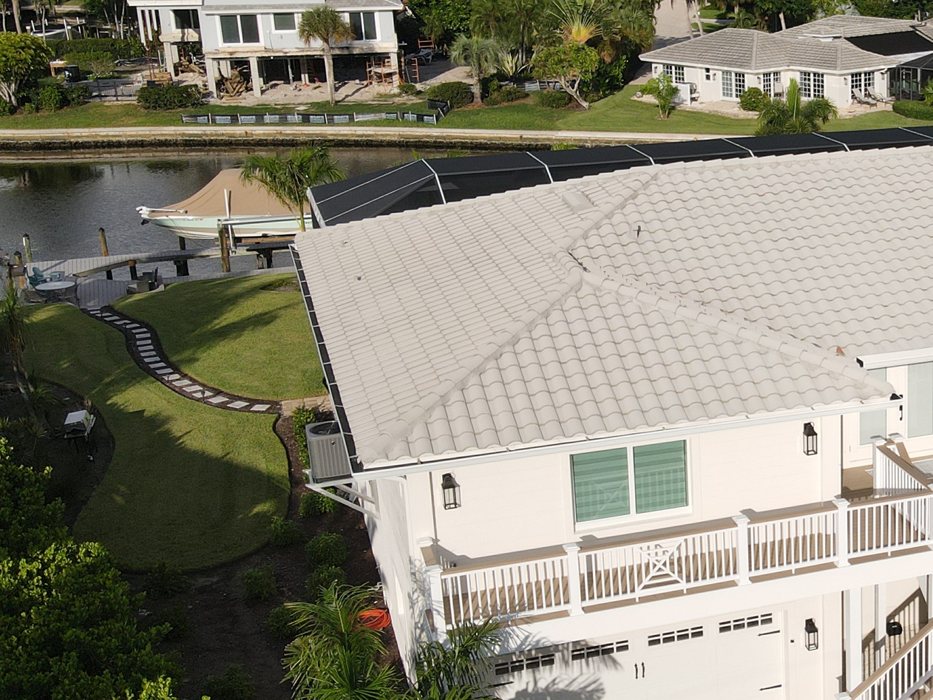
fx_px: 1456
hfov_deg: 33.0
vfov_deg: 27.0
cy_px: 390
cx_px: 903
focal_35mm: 54
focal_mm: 4.5
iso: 100
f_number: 2.8
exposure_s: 1/1250
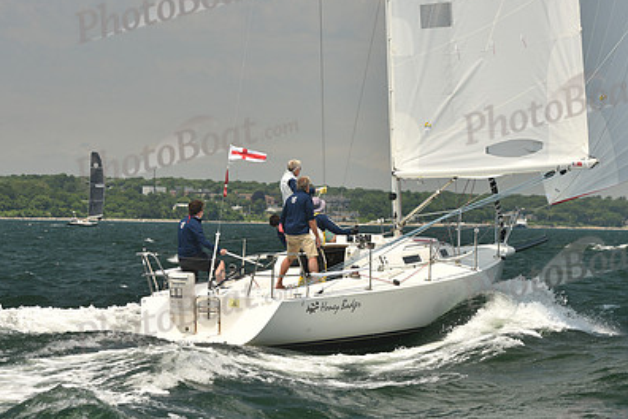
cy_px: 209
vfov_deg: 9.9
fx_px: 2425
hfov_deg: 14.7
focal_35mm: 139
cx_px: 382
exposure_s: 1/640
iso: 250
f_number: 6.3
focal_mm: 95
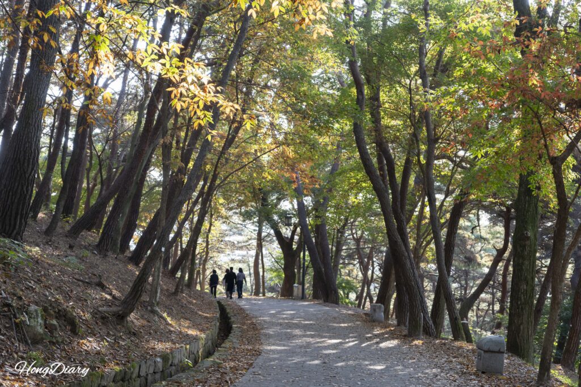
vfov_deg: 22.6
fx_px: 968
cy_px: 194
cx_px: 290
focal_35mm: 60
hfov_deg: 33.4
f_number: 5.6
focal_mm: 60
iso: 800
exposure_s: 1/160
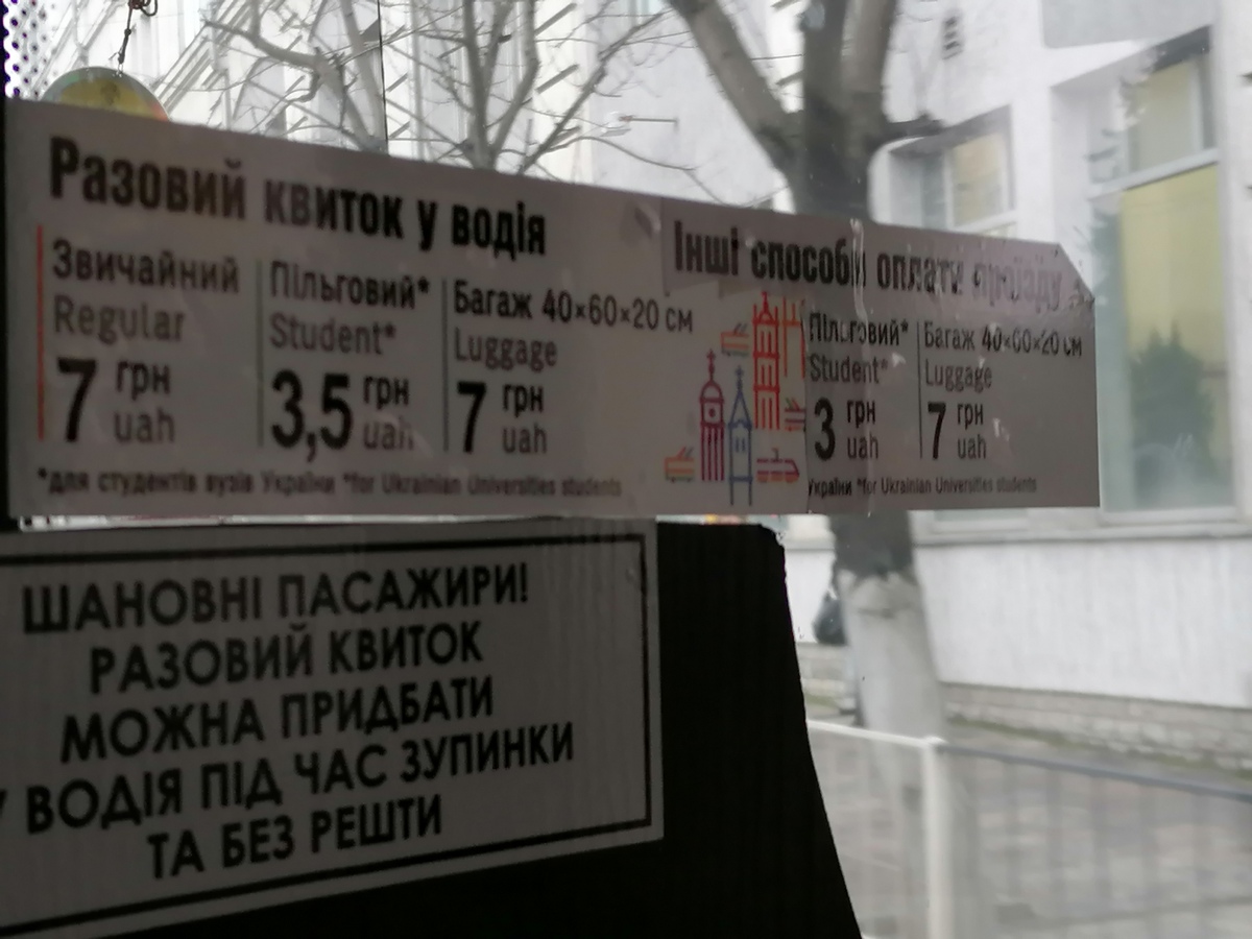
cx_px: 626
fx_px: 2496
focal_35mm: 69
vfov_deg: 21.3
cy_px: 470
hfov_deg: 28.2
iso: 50
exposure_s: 1/107
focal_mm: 4.75
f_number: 1.8
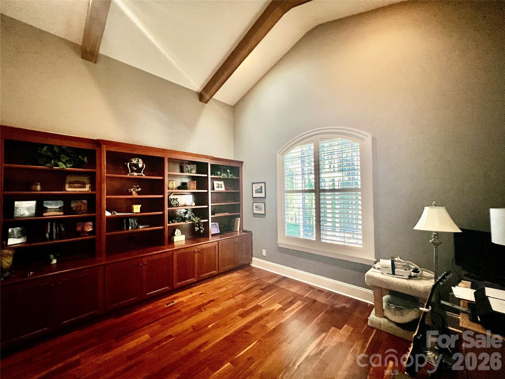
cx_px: 252
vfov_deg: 89.9
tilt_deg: +1.1
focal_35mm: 13
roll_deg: +0.6
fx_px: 190
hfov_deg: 106.2
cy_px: 190
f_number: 1.8
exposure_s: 1/60
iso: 320
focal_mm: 1.57
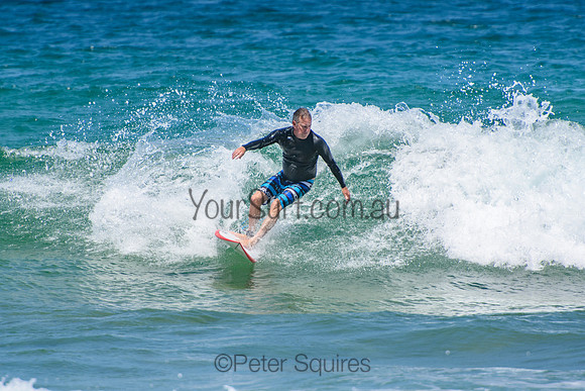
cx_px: 292
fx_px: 9752
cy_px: 196
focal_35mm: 600
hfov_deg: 3.4
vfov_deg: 2.3
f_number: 5.6
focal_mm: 400
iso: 320
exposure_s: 1/2000
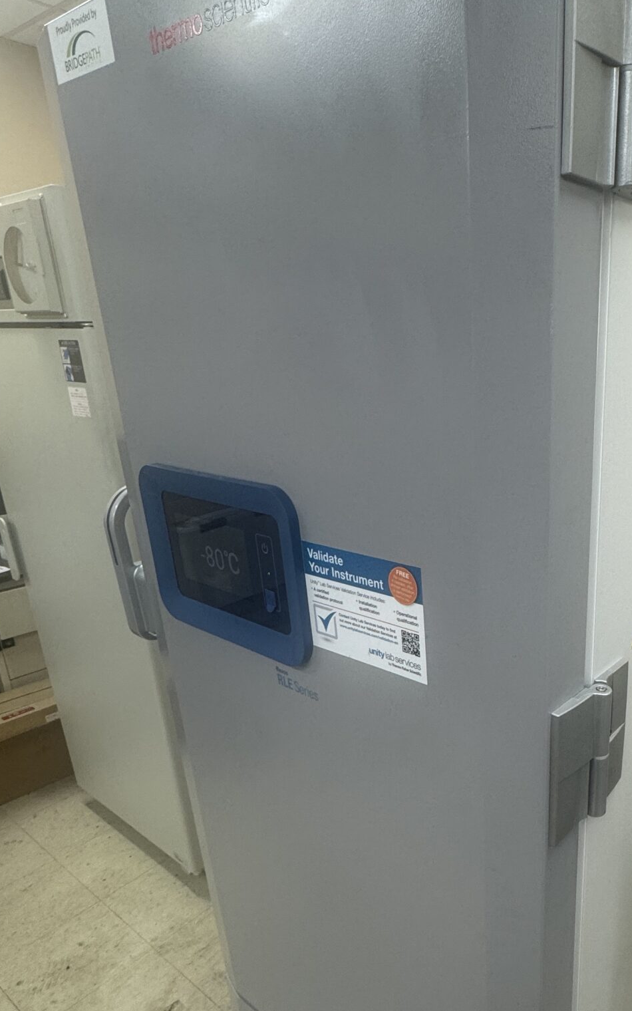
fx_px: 689
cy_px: 589
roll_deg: -0.6
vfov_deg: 72.0
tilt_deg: -19.8
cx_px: 512
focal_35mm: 25
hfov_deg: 46.5
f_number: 2.2
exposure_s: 1/120
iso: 160
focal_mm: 2.22
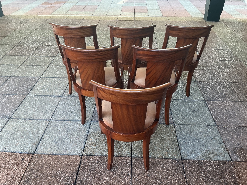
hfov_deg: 61.7
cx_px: 124
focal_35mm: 29
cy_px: 92
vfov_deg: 48.2
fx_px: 207
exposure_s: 1/100
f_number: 1.8
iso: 32
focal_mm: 3
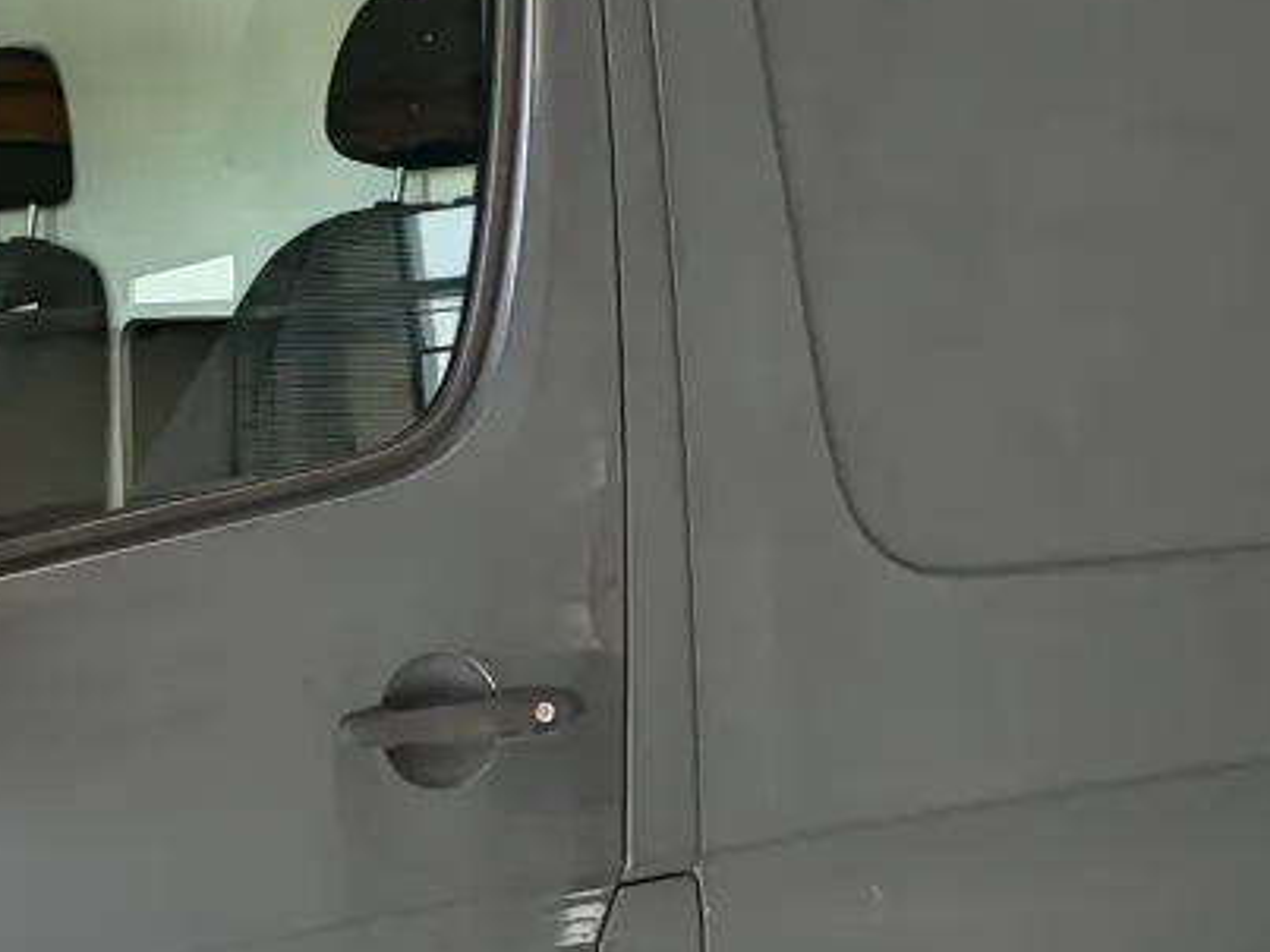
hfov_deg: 15.9
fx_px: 4548
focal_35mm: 124
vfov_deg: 11.9
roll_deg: +0.7
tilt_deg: -3.8
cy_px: 760
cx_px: 429
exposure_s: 1/214
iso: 125
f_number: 1.6
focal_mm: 5.96
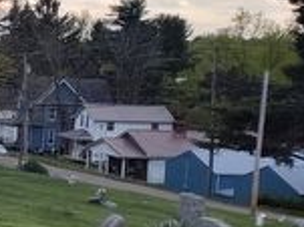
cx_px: -497
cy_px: 131
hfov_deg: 11.9
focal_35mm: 122
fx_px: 1071
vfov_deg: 12.1
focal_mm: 5.56
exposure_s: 1/200
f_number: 1.8
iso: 147
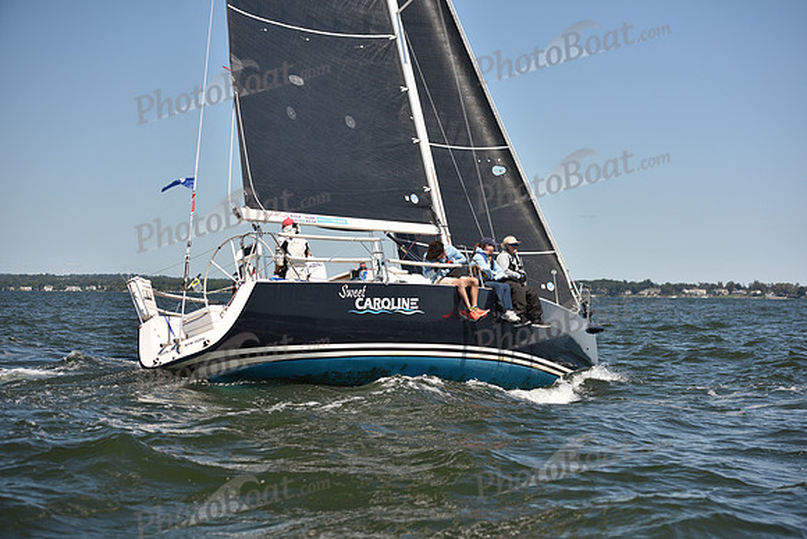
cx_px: 404
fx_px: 1569
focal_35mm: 70
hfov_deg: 28.8
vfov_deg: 19.5
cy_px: 270
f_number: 4
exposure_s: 1/1250
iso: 250
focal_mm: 70
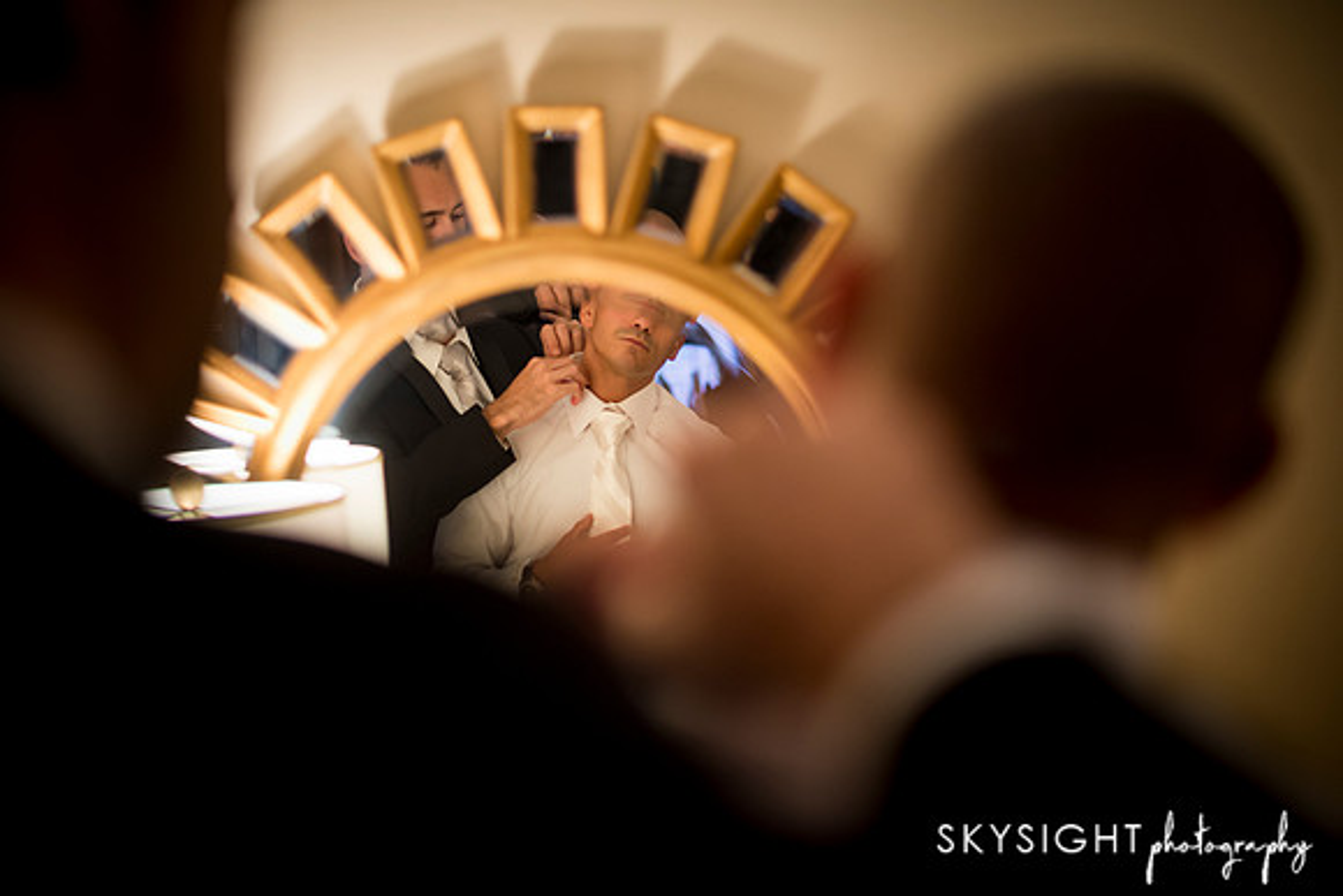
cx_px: 672
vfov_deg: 27.0
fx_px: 1866
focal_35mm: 50
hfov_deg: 39.6
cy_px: 448
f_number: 1.4
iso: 1000
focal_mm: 50
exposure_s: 1/250
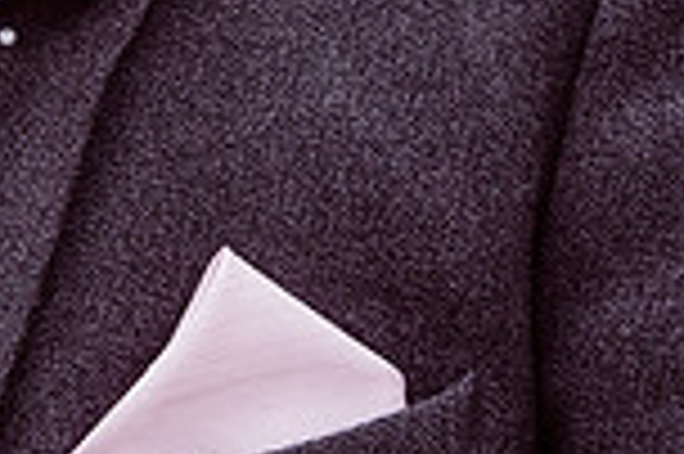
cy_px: 342
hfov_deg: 4.2
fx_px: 9262
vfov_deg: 2.8
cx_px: 144
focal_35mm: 488
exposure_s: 1/500
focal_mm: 165
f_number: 5.6
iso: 320
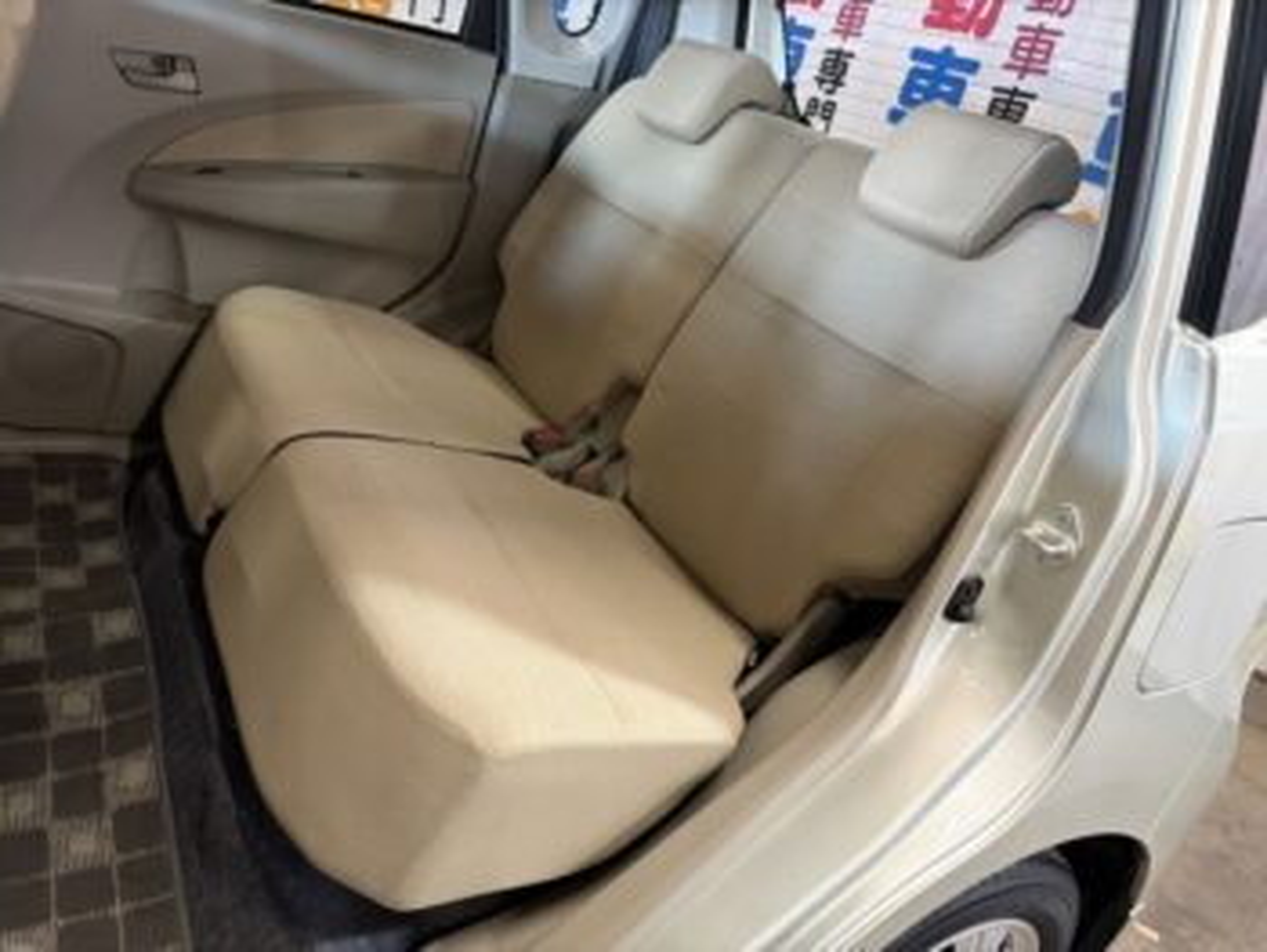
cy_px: 476
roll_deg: -16.5
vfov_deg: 53.1
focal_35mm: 26
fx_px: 952
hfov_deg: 67.3
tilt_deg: -22.2
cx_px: 634
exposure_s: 1/50
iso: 400
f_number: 1.6
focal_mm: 5.96
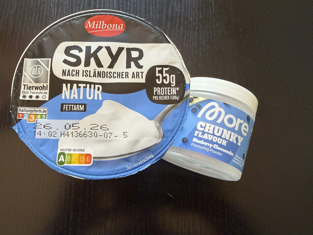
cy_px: 118
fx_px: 217
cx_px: 156
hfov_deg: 71.6
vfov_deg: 56.8
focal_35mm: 24
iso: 320
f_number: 2.2
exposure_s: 1/73
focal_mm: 2.22
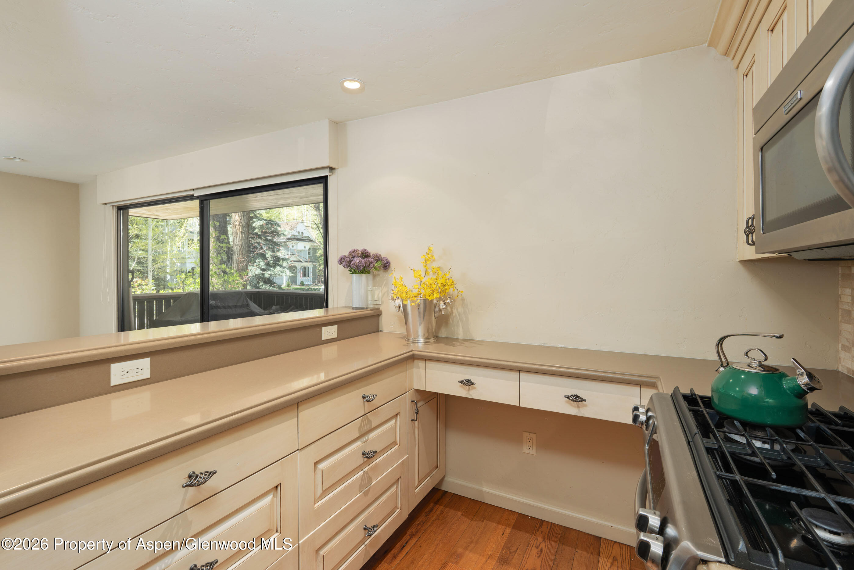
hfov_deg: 96.7
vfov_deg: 73.8
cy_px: 285
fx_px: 380
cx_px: 427
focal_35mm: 16
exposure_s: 1/40
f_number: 11
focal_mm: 16
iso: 400
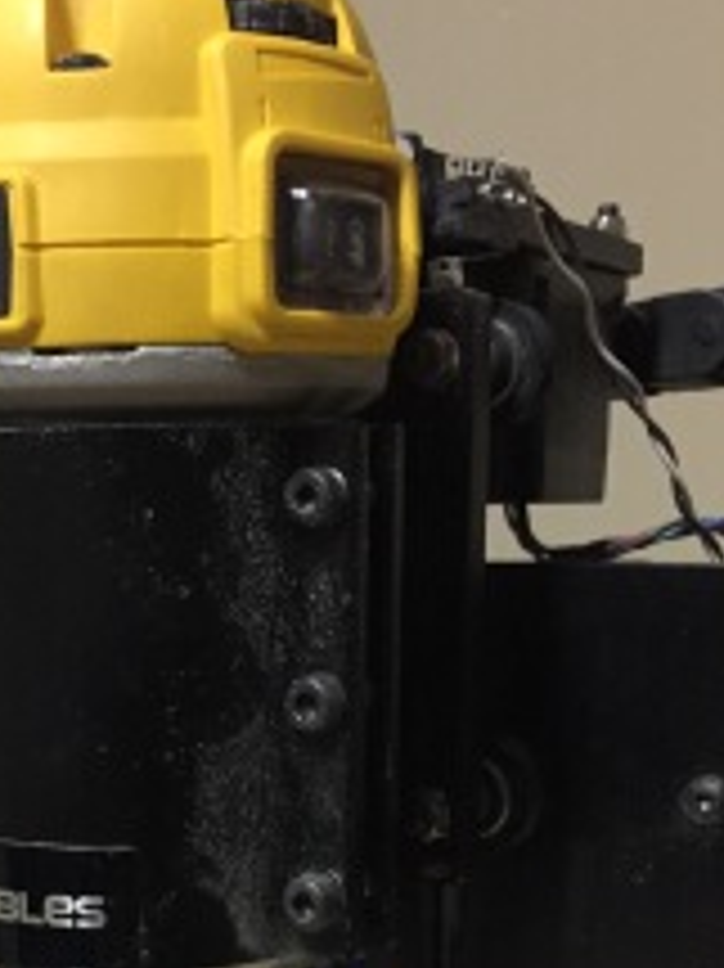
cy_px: 779
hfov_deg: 26.5
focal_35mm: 54
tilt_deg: -10.1
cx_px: 139
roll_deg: +2.3
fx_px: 1507
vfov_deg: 34.4
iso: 640
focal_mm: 4.15
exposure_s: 1/15
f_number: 2.2
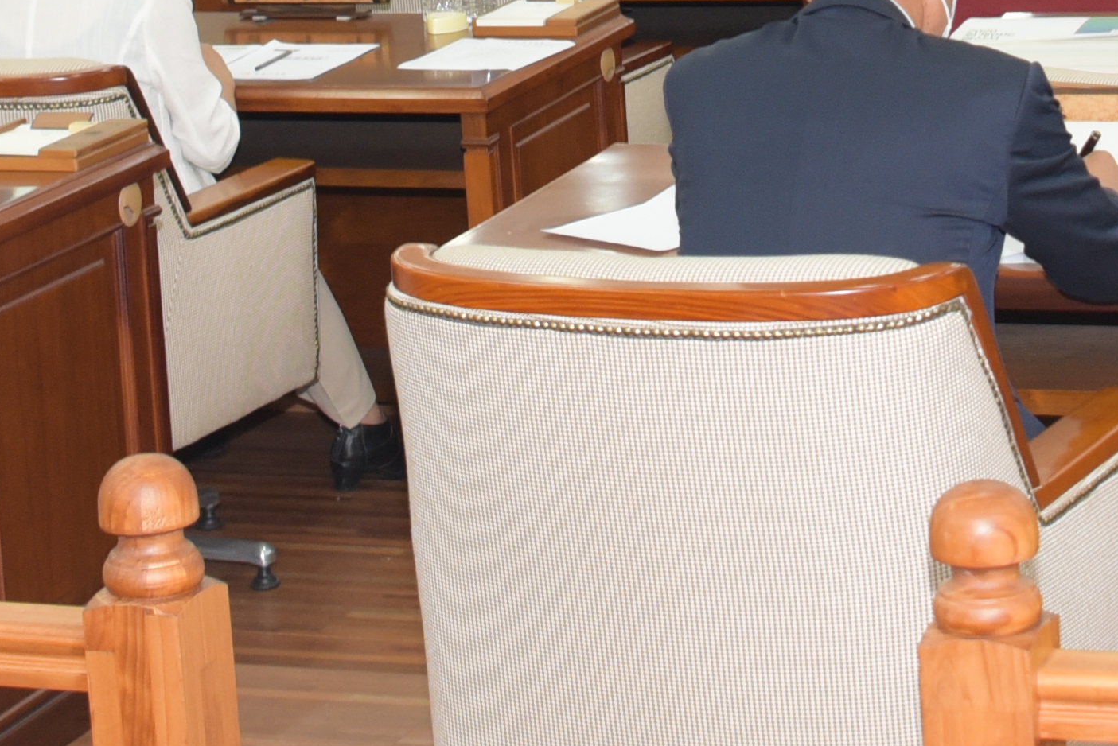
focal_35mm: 137
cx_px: 886
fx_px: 4256
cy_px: -295
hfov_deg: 14.9
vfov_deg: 9.8
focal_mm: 32
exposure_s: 1/200
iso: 1000
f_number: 5
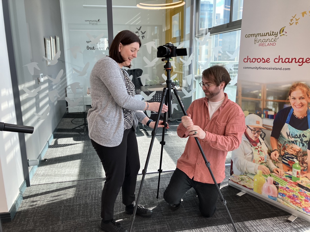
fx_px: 251
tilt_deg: -13.1
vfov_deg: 49.7
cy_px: 116
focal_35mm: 28
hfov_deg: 63.4
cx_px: 155
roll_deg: +0.8
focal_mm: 3.99
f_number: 1.8
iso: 32
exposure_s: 1/100
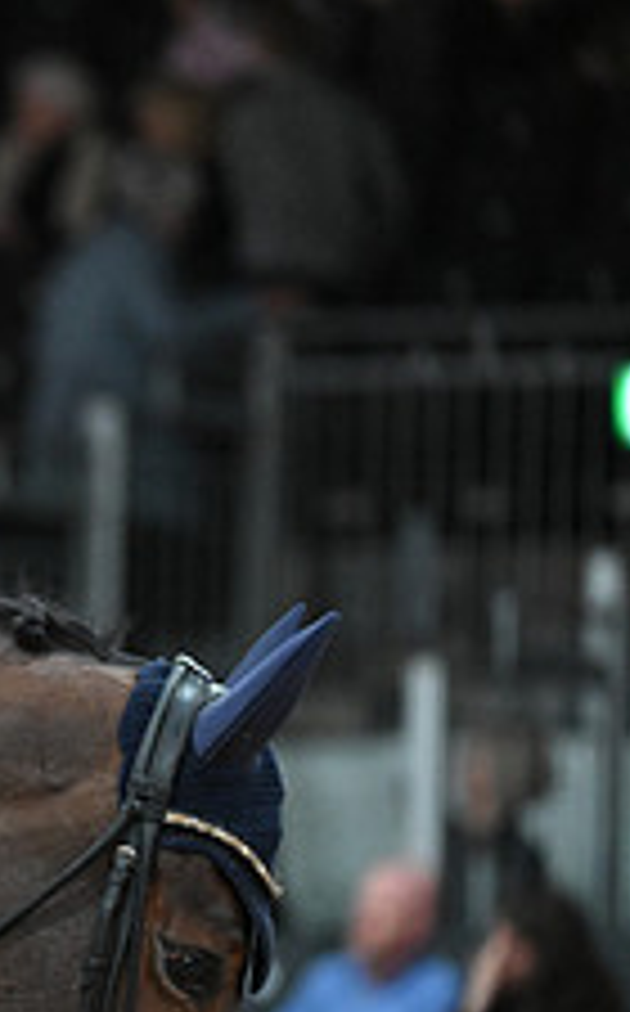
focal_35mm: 684
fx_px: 18851
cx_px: -585
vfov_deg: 3.1
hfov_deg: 1.9
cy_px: 564
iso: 6400
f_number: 4
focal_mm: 260
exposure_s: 1/640
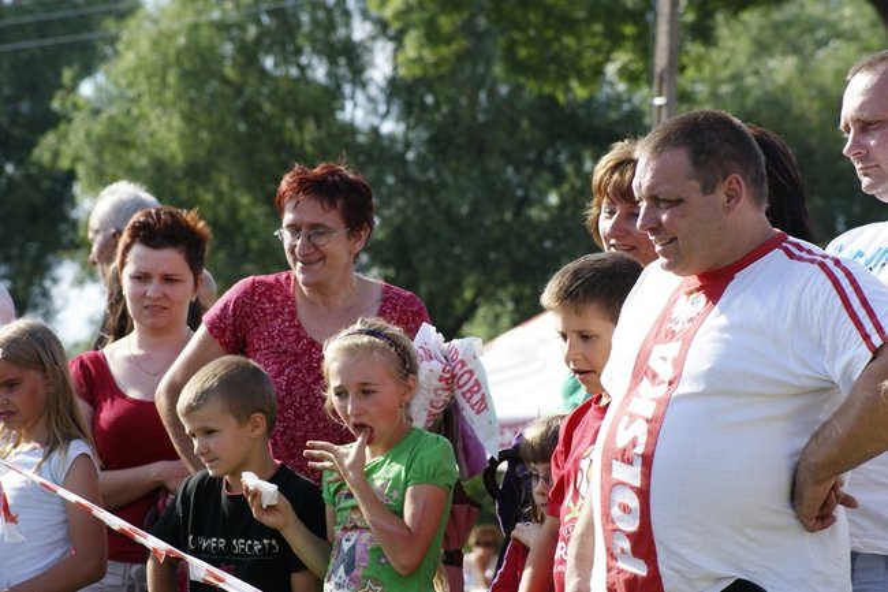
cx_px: 444
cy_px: 296
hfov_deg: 12.5
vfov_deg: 8.3
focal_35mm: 165
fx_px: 4069
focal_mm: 110
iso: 400
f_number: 7.1
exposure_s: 1/640
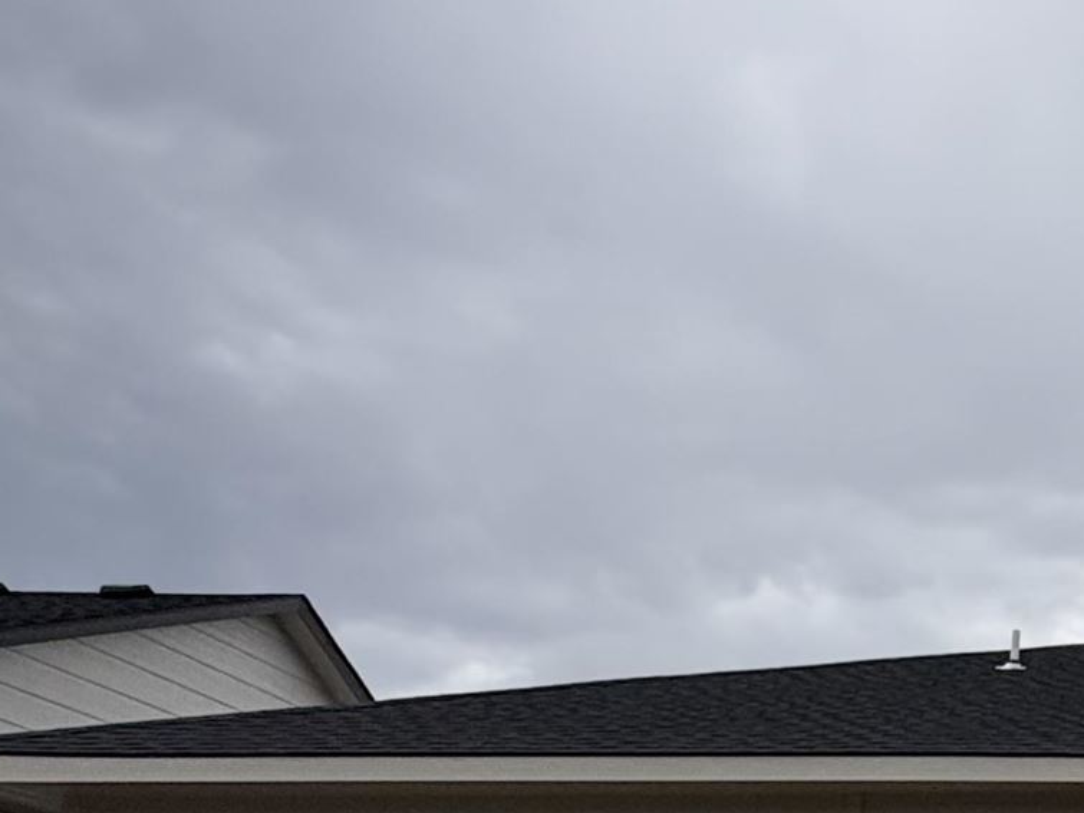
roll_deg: +0.3
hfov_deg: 26.7
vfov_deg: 25.4
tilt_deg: +20.0
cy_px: 585
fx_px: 1785
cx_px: 1516
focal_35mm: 57
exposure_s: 1/2770
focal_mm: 2.22
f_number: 2.2
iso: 50
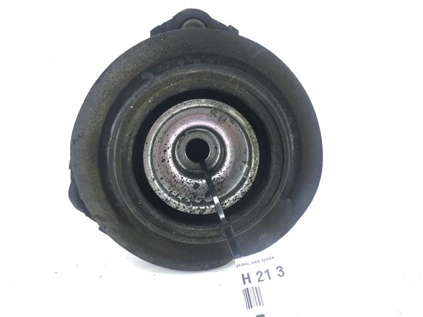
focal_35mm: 29
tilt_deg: -17.4
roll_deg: -1.3
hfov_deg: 61.7
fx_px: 354
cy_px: 158
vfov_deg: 48.2
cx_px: 212
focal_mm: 4.15
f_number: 2.2
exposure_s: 1/100
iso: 25
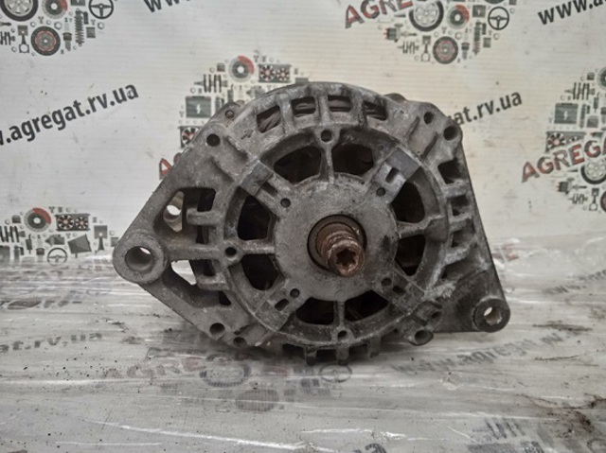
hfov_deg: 63.5
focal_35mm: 28
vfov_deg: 49.7
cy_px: 226
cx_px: 303
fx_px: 490
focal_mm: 3.43
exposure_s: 1/50
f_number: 2.2
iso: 235
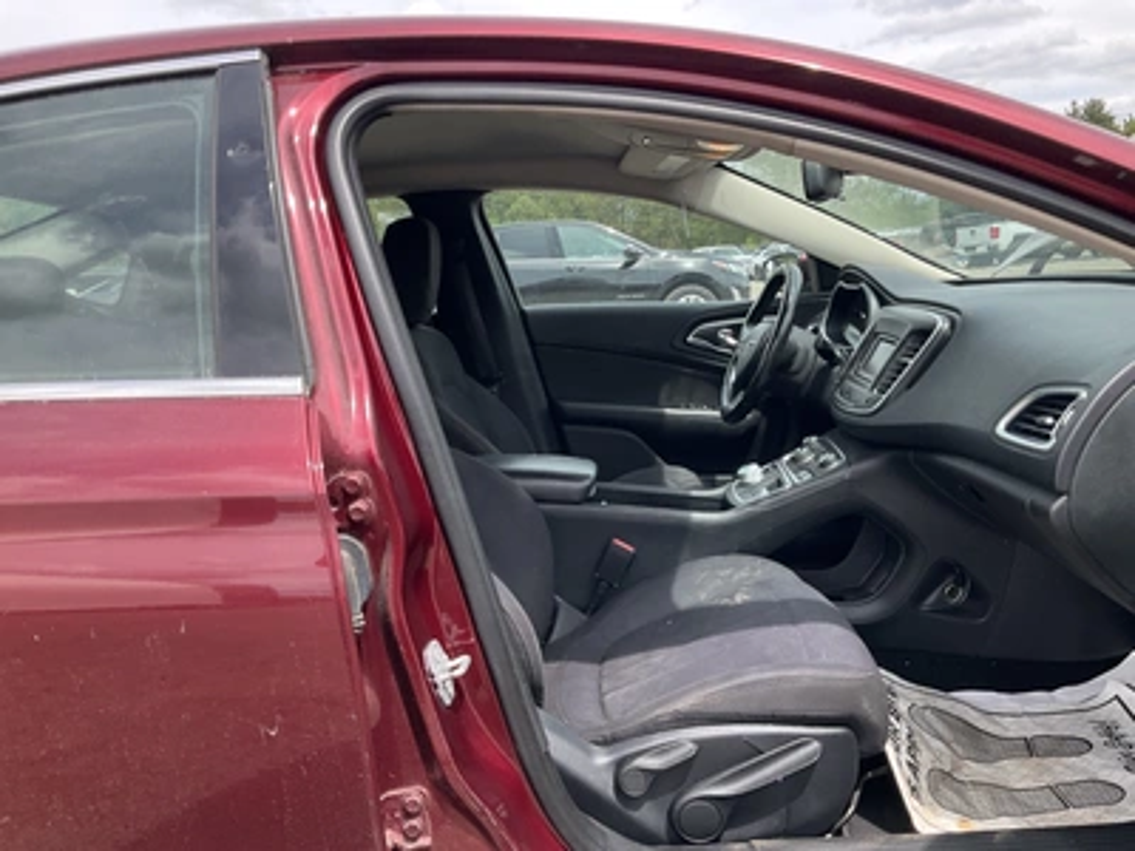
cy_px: 426
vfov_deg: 48.2
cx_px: 568
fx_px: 951
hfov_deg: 61.7
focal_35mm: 29
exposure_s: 1/389
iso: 25
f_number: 1.8
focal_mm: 3
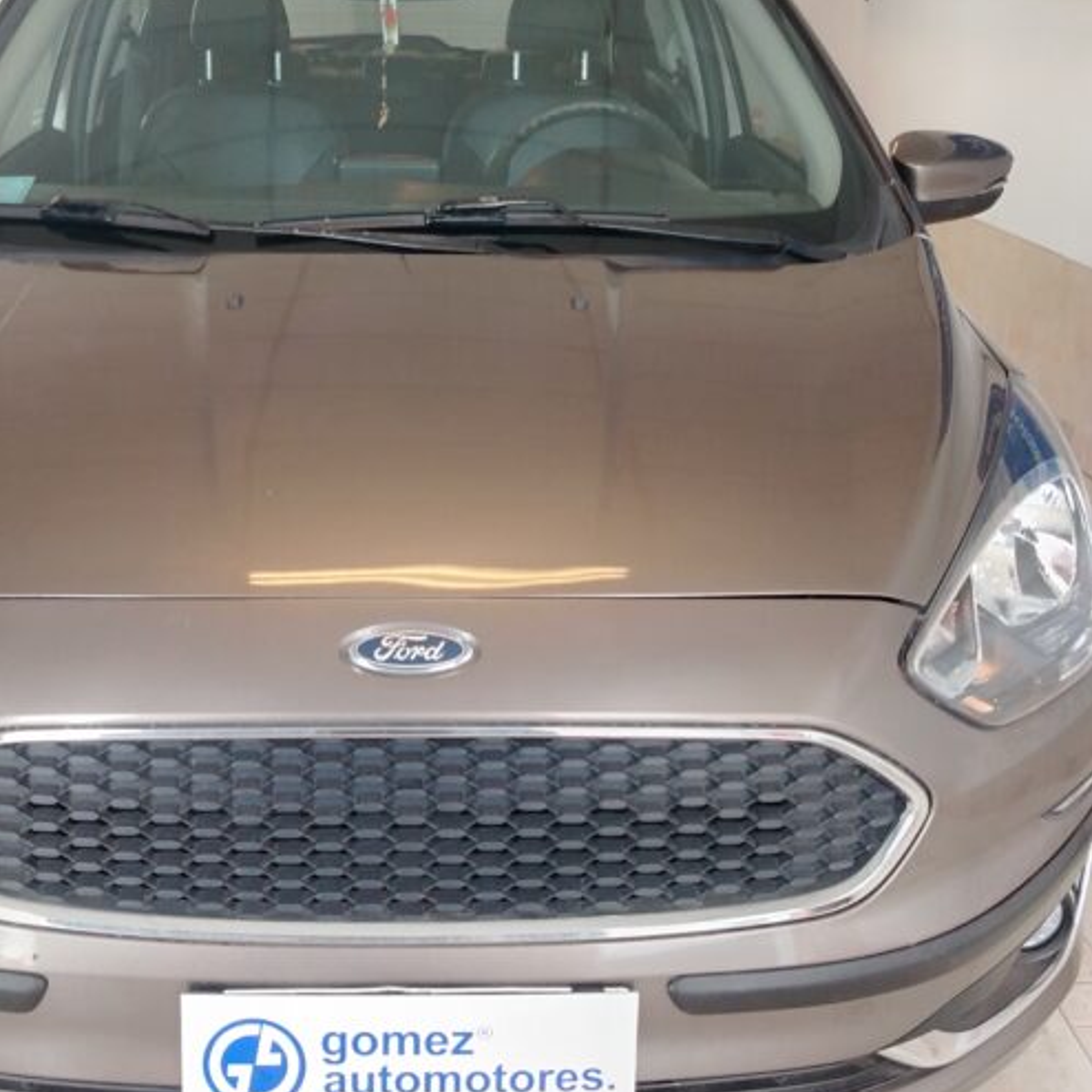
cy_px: 557
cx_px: 422
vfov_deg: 38.3
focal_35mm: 44
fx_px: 1570
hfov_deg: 38.1
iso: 397
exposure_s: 1/50
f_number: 1.75
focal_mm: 5.25
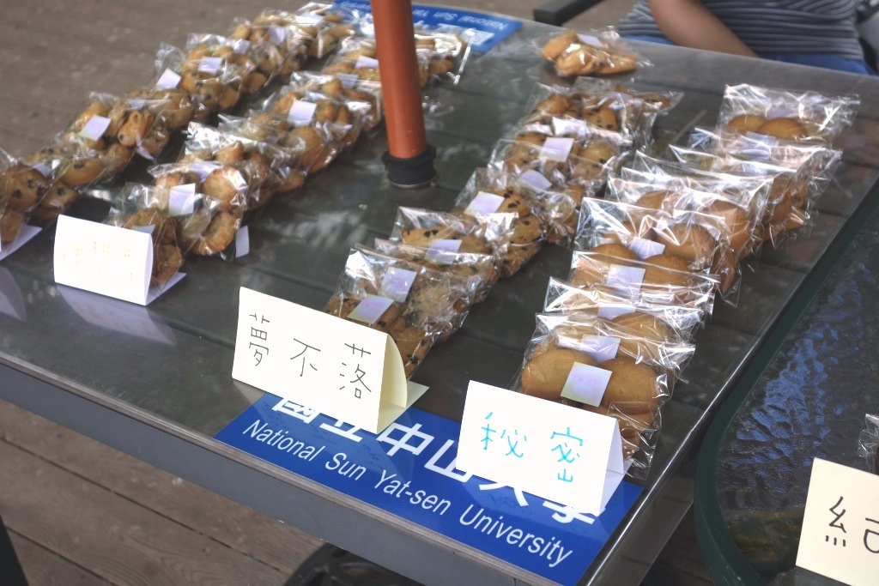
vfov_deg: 27.5
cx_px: 440
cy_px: 293
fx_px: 1197
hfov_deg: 40.3
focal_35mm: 49
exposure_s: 1/200
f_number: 3.2
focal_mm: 18.23
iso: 250
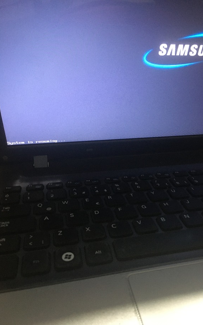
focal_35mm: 31
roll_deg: -2.8
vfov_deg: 61.2
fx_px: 274
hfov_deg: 40.4
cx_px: 121
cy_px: 164
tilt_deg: -24.8
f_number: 2.2
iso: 320
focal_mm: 4.15
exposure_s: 1/17
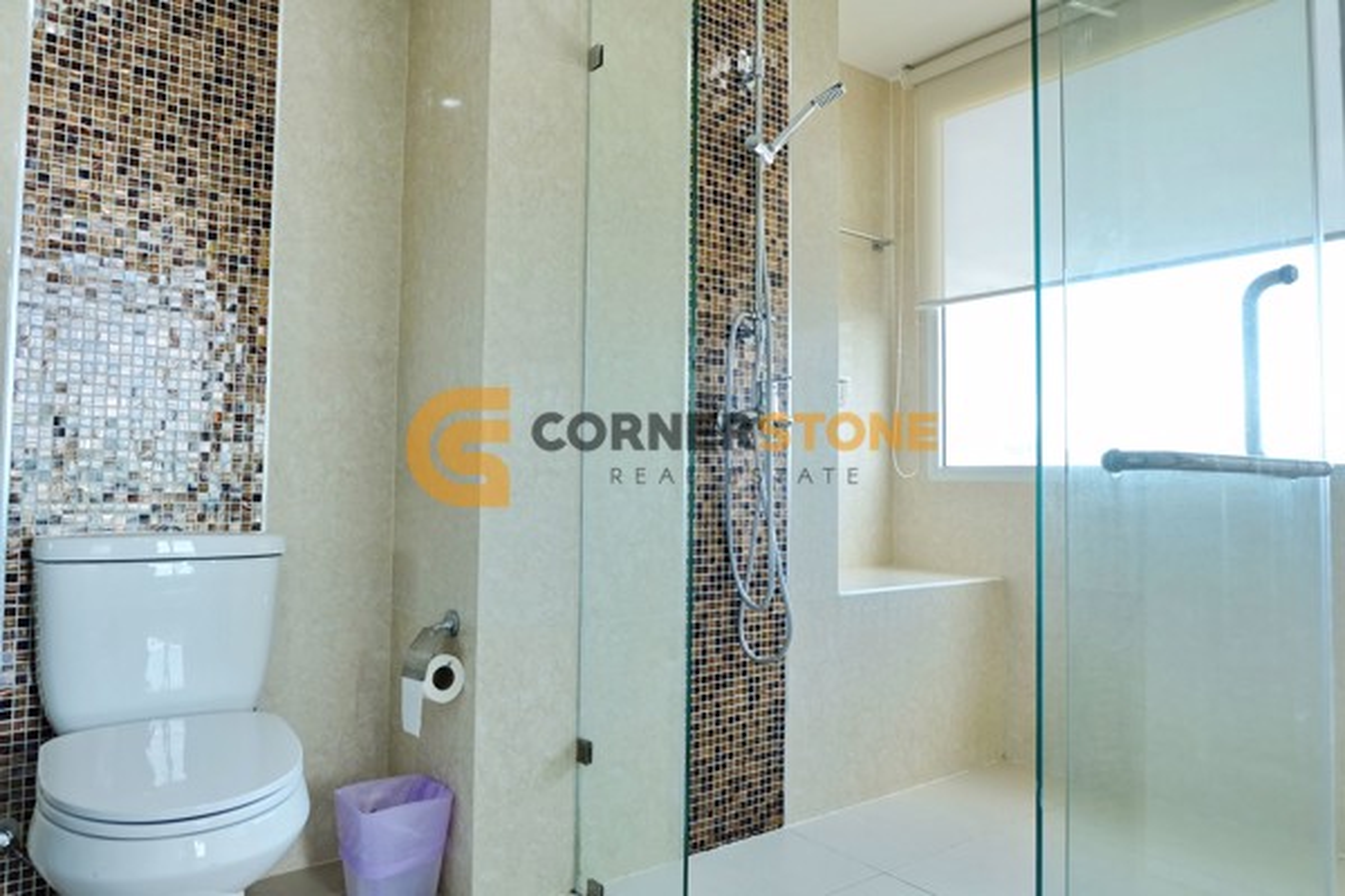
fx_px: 897
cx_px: 672
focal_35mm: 24
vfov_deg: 53.1
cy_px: 448
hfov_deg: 73.7
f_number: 3.5
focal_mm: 16
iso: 200
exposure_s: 1/105
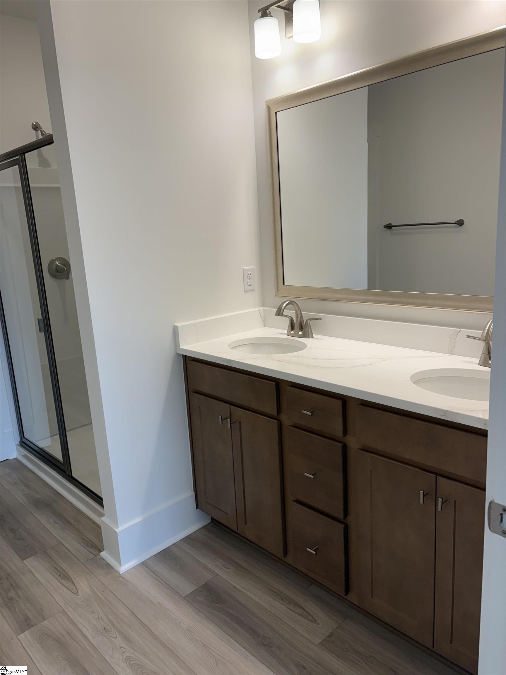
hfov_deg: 53.1
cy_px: 338
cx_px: 253
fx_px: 507
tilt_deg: -11.7
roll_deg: +3.5
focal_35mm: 26
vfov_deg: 67.3
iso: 50
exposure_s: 1/120
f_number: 1.6
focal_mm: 5.96
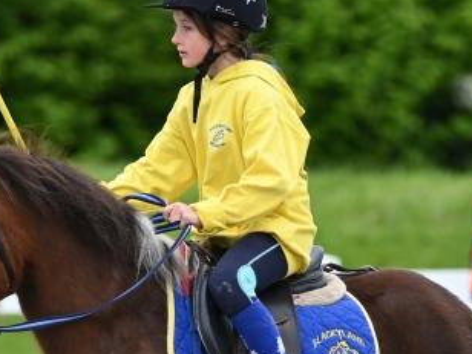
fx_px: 12231
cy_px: 279
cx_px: 175
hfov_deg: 2.2
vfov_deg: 1.7
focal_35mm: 897
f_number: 5.6
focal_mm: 360
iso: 500
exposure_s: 1/1250
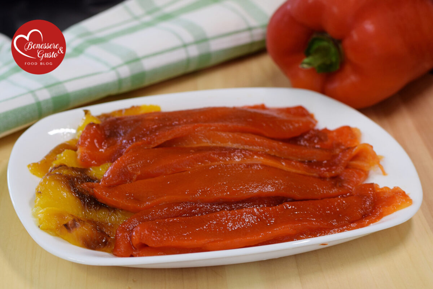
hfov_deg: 37.8
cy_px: 144
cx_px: 216
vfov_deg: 25.8
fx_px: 632
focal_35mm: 52
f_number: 4
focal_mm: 35
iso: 100
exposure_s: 1/6
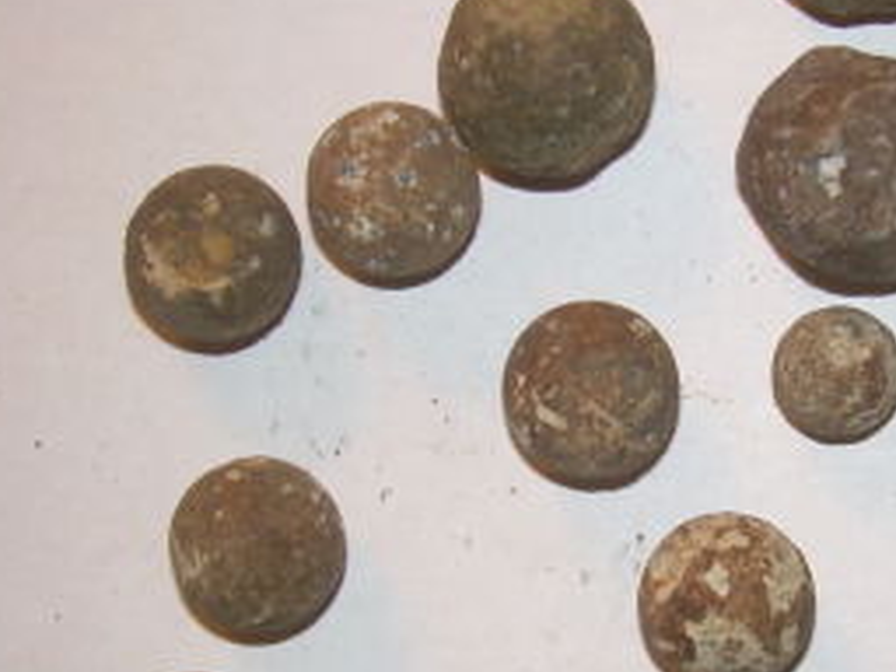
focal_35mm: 89
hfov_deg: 21.6
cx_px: 777
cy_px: 430
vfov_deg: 16.6
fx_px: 2304
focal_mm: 6.3
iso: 50
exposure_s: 1/60
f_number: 2.8
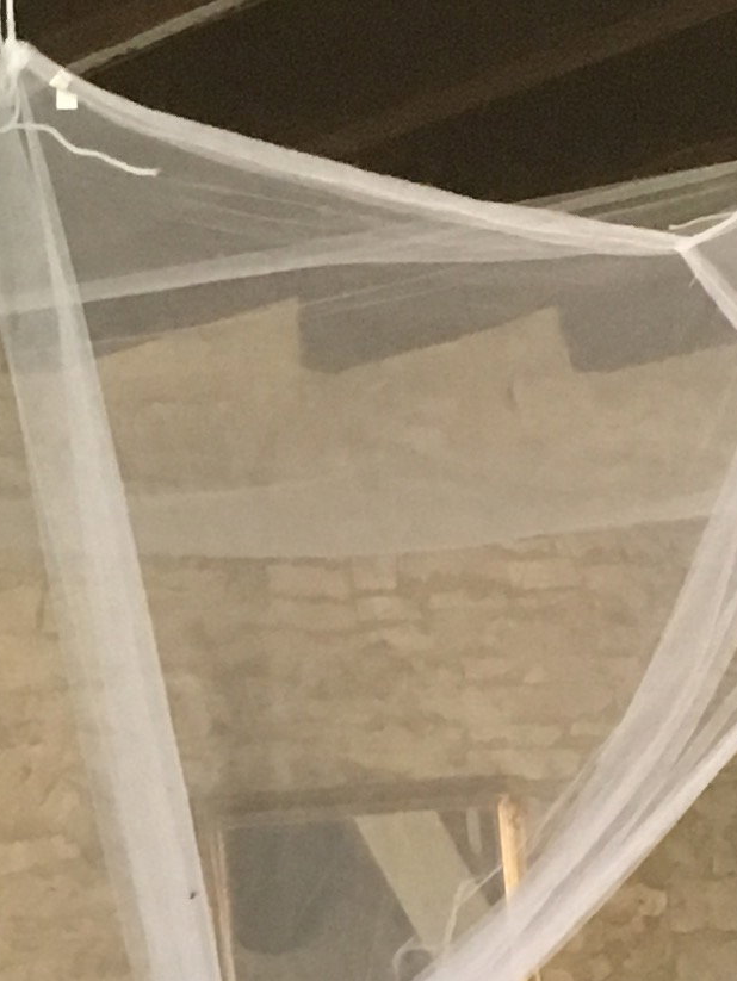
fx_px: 4028
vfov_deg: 13.8
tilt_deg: +5.1
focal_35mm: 142
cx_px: 211
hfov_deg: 10.4
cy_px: 725
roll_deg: +5.0
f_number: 2.2
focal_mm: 4.15
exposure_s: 1/25
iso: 200
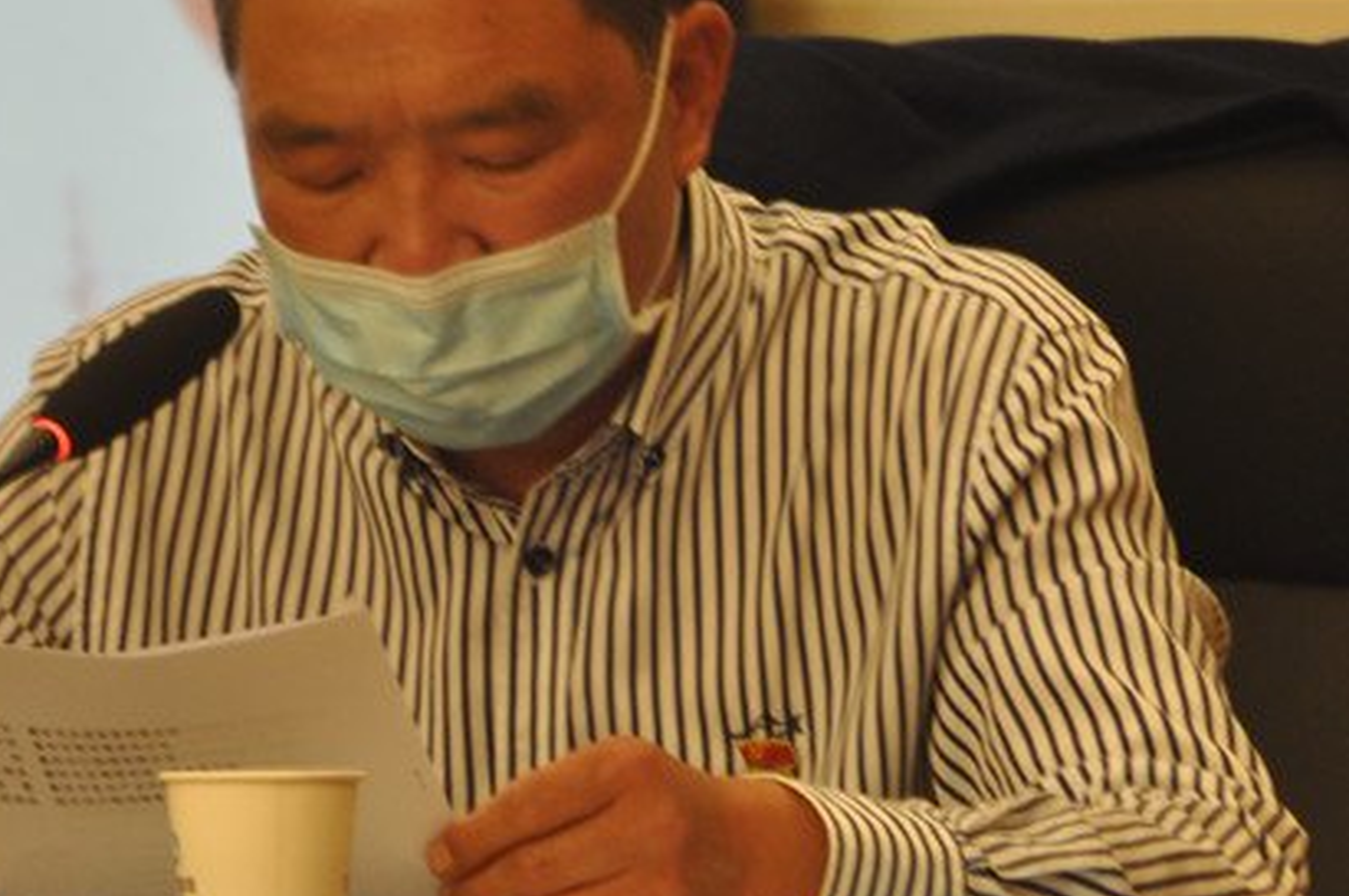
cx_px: 394
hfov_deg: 2.6
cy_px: 302
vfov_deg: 1.7
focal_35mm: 802
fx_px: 30017
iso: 320
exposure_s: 1/13
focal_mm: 200
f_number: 5.6
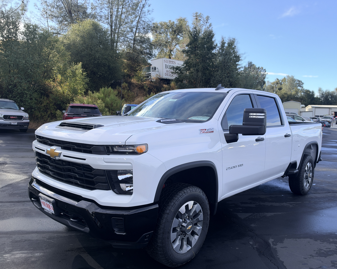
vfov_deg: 51.5
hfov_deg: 62.2
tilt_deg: -4.6
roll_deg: -1.6
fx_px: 279
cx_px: 175
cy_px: 139
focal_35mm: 28
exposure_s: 1/1715
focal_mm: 6.93
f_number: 1.8
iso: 64
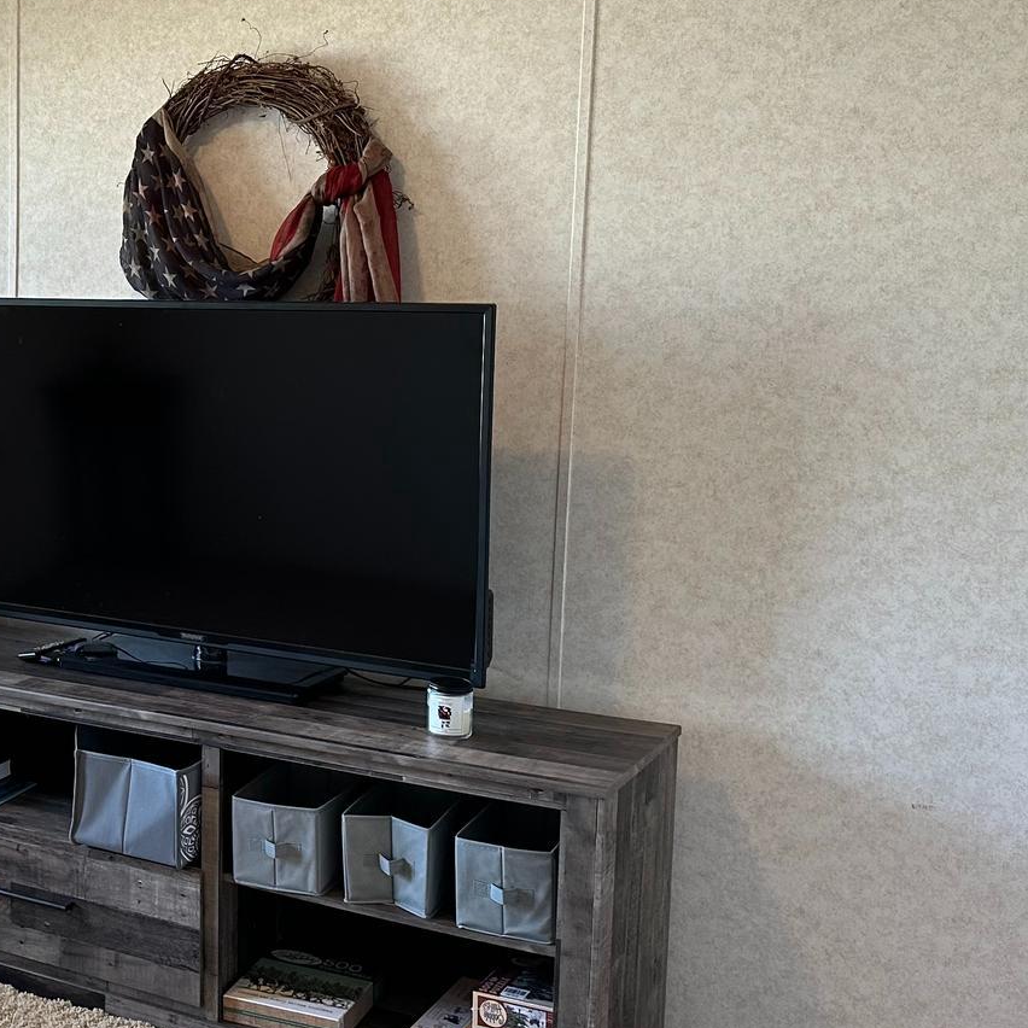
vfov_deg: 33.4
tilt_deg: -6.1
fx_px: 1714
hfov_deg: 30.8
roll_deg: -0.5
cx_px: -13
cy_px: 484
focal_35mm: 51
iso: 160
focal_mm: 6.86
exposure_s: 1/120
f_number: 1.78
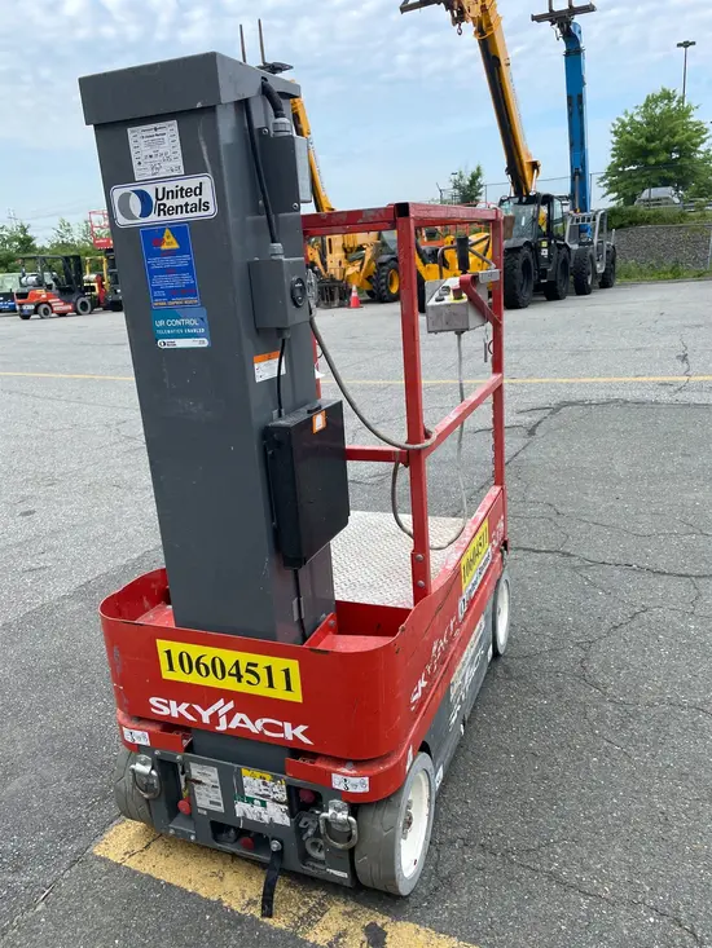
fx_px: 713
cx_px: 356
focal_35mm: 26
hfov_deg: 53.1
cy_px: 474
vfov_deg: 67.3
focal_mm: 4.2
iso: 50
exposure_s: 1/1276
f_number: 1.6
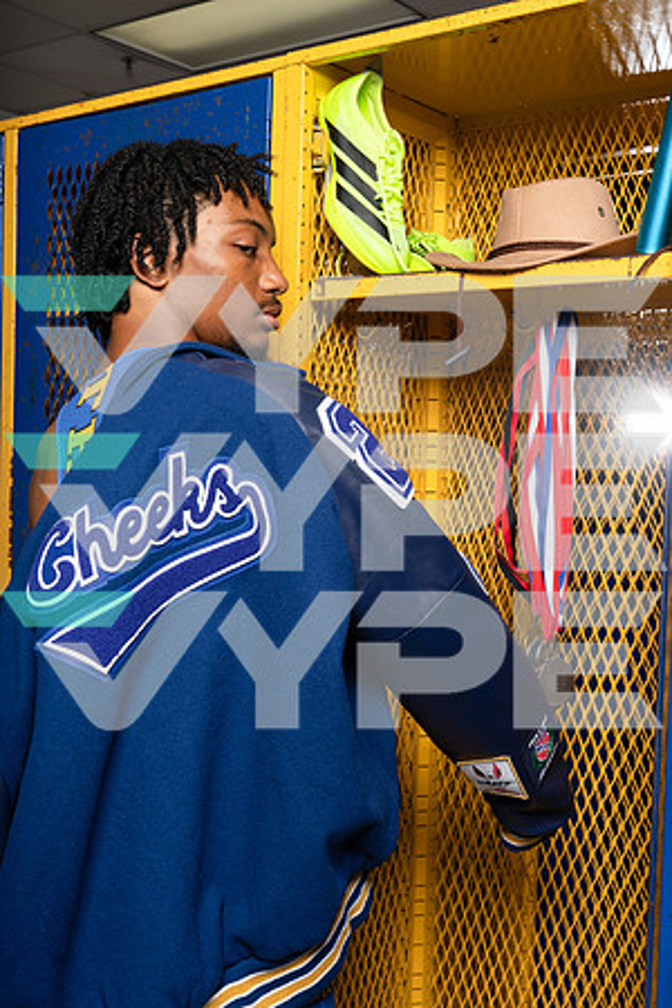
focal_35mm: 40
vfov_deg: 48.5
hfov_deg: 33.4
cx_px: 336
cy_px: 504
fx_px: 1120
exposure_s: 1/250
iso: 125
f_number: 8
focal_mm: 40
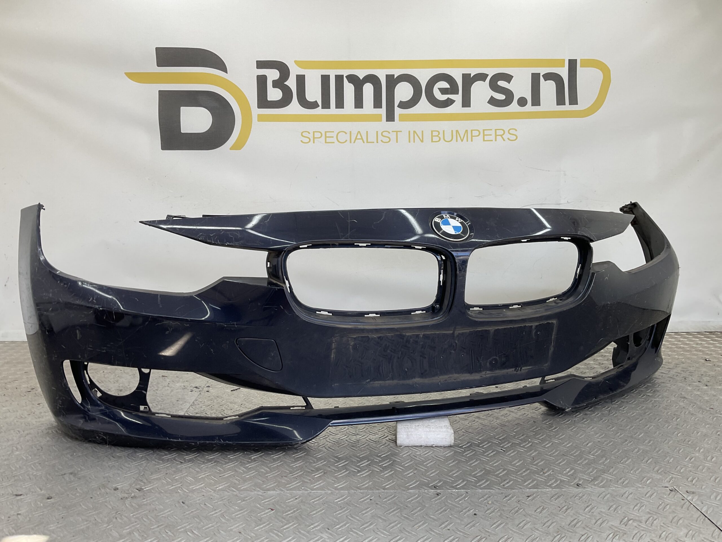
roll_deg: +0.4
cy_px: 271
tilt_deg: -7.6
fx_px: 605
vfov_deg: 48.2
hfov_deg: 61.7
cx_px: 361
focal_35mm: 29
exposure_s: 1/136
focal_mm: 3
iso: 16
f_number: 1.8
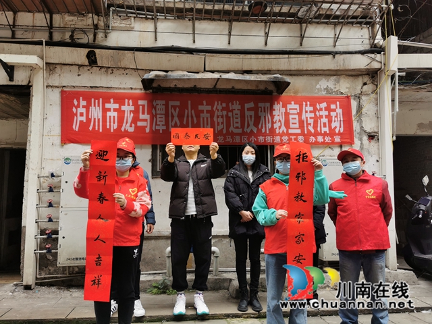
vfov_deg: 51.4
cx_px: 216
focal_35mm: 27
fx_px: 337
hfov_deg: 65.3
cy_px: 162
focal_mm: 5.56
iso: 50
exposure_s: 1/315
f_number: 1.6
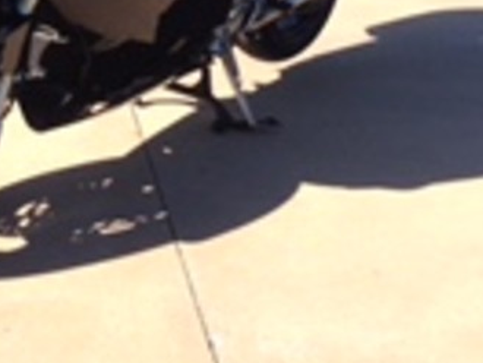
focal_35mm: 80
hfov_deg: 24.4
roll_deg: +1.0
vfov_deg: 17.7
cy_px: -48
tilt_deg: -14.5
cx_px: 201
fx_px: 1117
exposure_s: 1/521
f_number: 2.4
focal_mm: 4.12
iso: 50
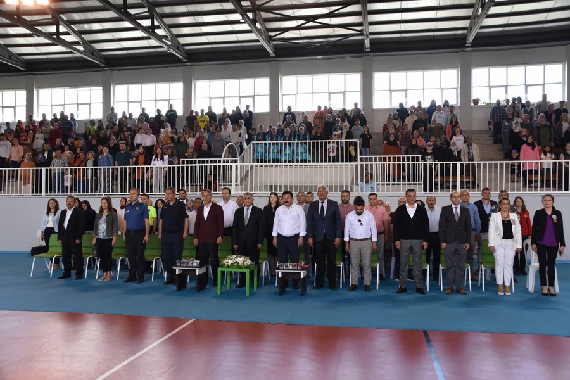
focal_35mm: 33
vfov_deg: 40.0
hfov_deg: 57.2
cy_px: 190
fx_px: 522
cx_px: 285
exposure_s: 1/125
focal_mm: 22
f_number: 5.6
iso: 800
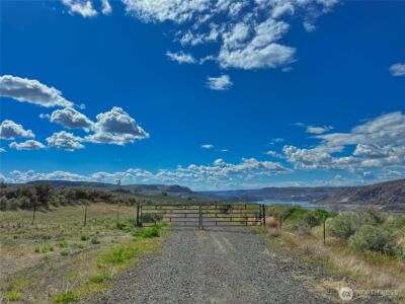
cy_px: 152
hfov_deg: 71.6
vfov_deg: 56.8
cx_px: 202
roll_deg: +0.3
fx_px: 281
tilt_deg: +8.4
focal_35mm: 24
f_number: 1.8
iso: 80
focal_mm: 6.9
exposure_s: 1/8929
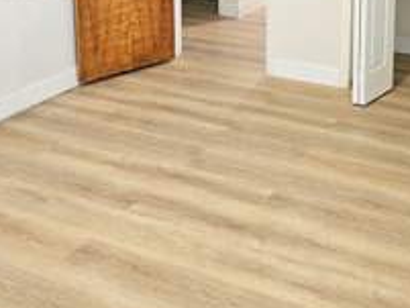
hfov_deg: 34.6
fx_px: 652
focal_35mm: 55
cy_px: -20
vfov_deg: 24.9
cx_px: 271
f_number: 1.8
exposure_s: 1/120
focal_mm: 5.4
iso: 640
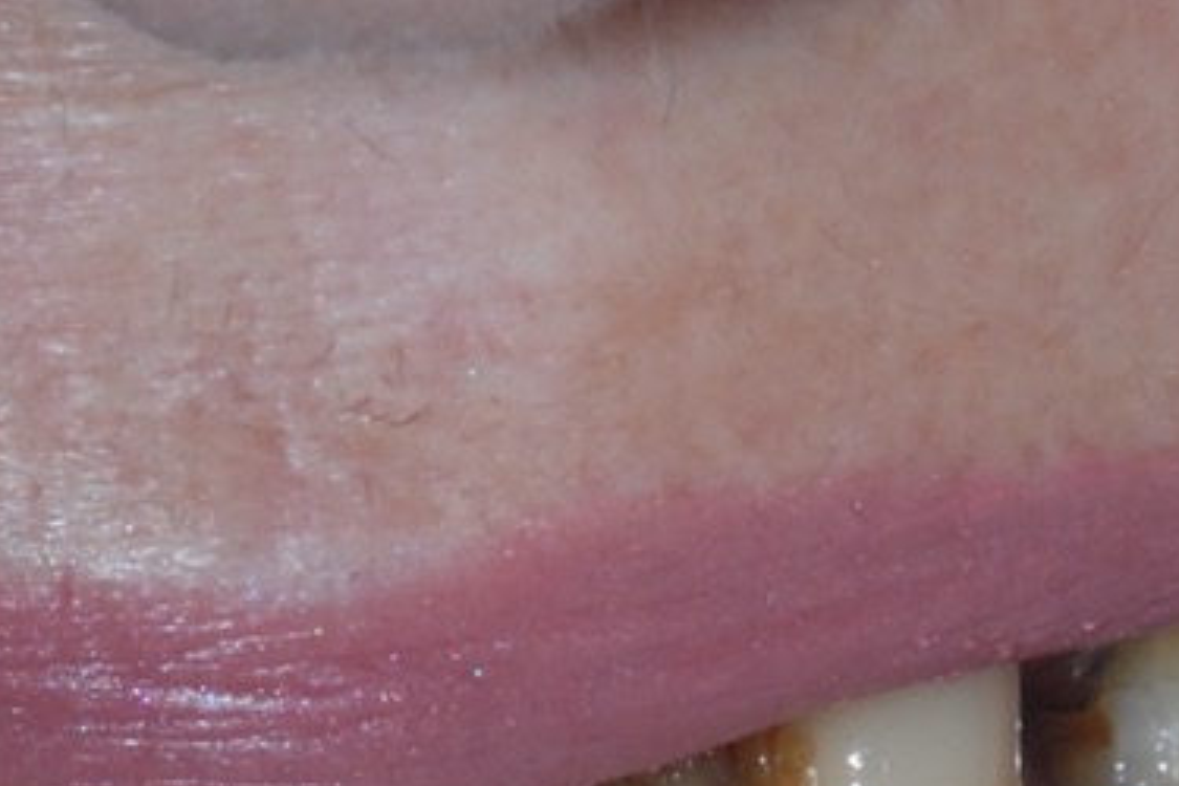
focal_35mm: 504
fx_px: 16492
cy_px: 877
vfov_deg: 2.7
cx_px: 214
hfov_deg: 4.1
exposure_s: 1/60
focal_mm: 105
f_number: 22
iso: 400
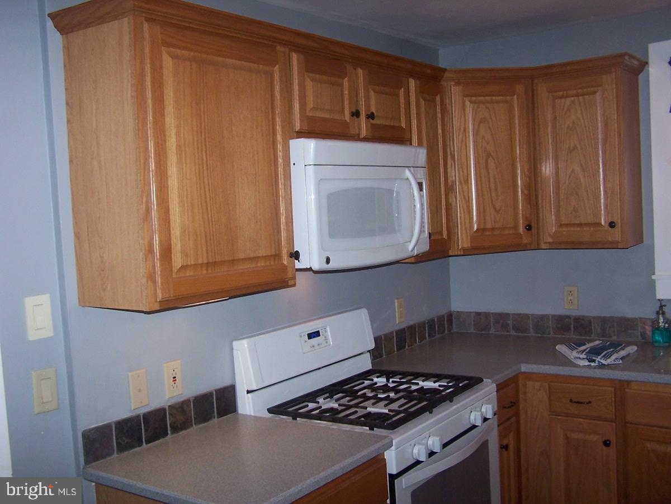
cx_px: 336
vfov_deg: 37.7
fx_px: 737
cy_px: 252
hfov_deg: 49.0
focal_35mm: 38
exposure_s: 1/60
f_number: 2.8
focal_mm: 6.3
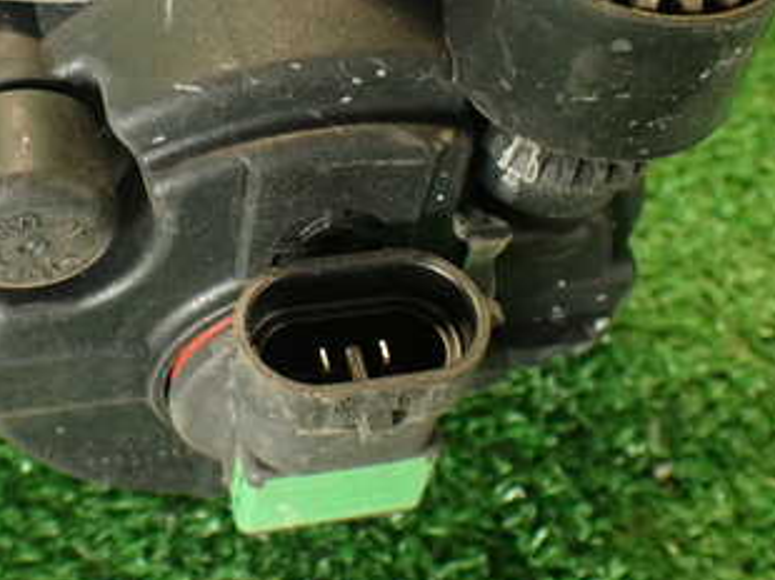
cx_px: 222
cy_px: 100
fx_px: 1387
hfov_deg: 30.8
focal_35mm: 62
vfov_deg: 23.2
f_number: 2.4
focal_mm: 5.79
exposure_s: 1/30
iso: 250
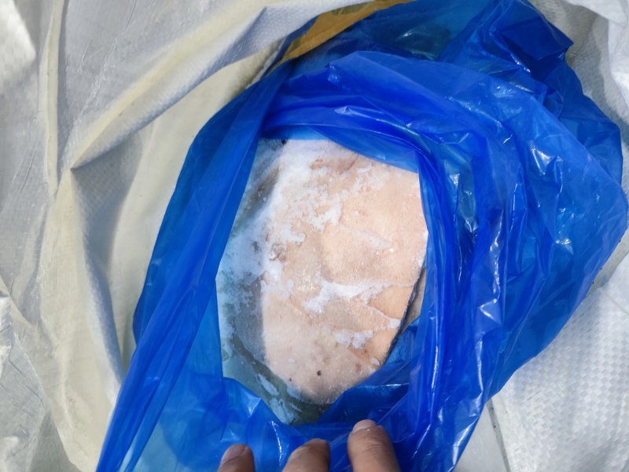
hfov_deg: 69.4
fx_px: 455
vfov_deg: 54.9
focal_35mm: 25
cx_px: 314
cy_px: 236
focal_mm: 4.71
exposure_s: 1/27.8
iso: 802
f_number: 1.79
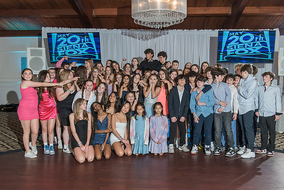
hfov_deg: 52.8
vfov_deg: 36.7
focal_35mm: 36
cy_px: 98
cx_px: 145
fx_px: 286
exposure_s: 1/125
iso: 1600
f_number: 6.3
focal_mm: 34
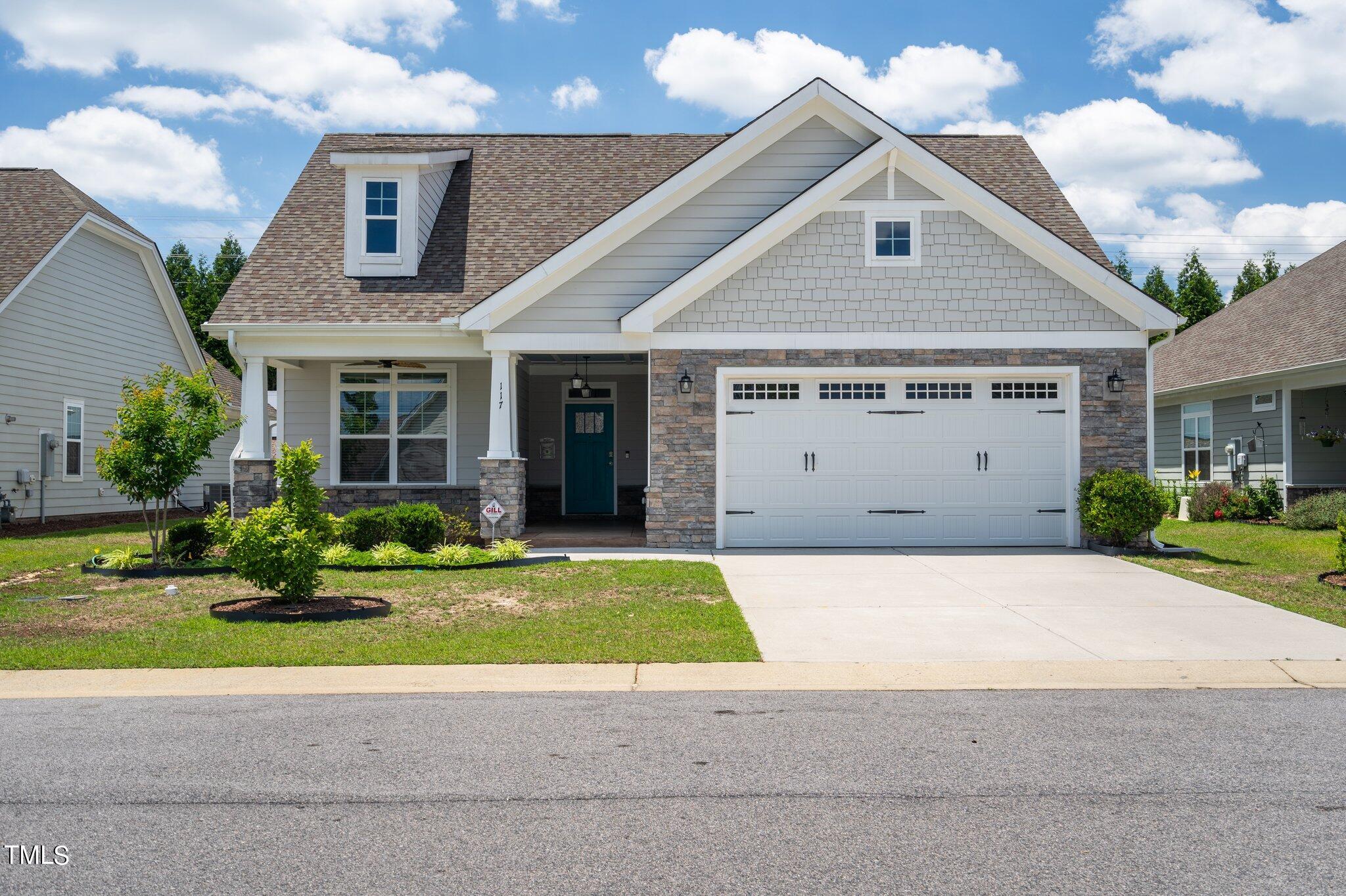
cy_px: 448
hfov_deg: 54.4
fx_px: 1308
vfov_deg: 37.8
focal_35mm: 35
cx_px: 673
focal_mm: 35
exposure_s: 1/90
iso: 100
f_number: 6.7
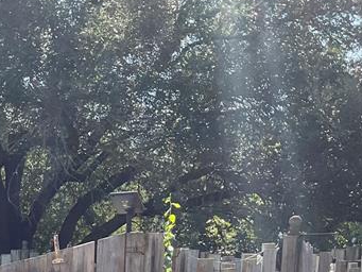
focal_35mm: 87
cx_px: -126
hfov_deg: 20.3
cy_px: 392
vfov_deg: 15.8
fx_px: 910
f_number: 1.8
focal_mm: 3
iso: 16
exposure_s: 1/997
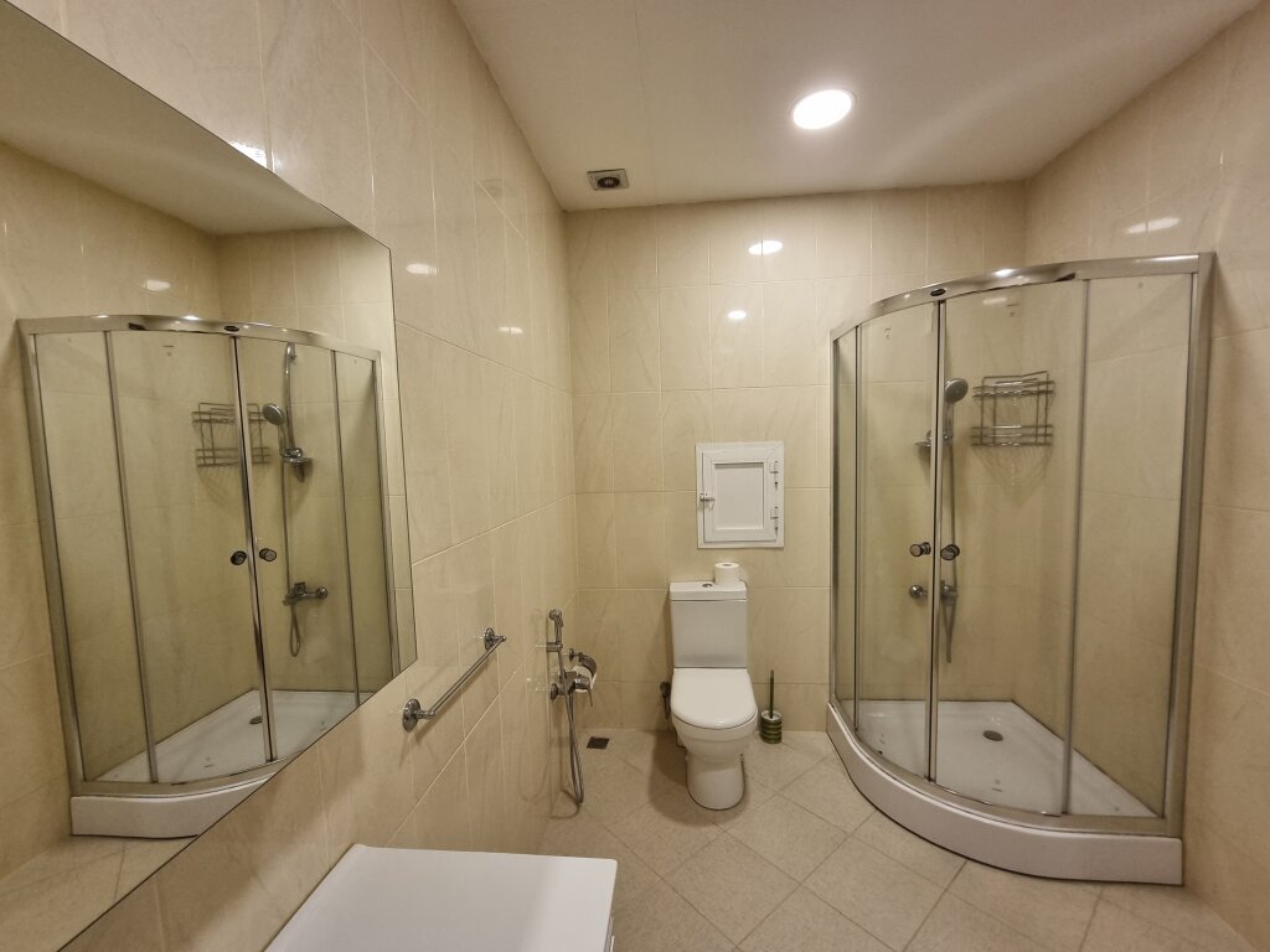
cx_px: 635
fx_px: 477
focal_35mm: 13
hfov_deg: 106.2
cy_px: 476
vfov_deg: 89.9
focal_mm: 2.2
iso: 250
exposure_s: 1/60
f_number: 2.2
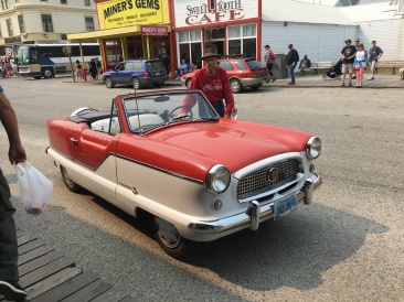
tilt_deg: -15.4
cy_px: 151
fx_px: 338
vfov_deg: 48.2
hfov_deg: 61.7
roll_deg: +2.3
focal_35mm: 29
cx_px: 202
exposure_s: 1/916
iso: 25
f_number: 2.2
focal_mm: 4.15
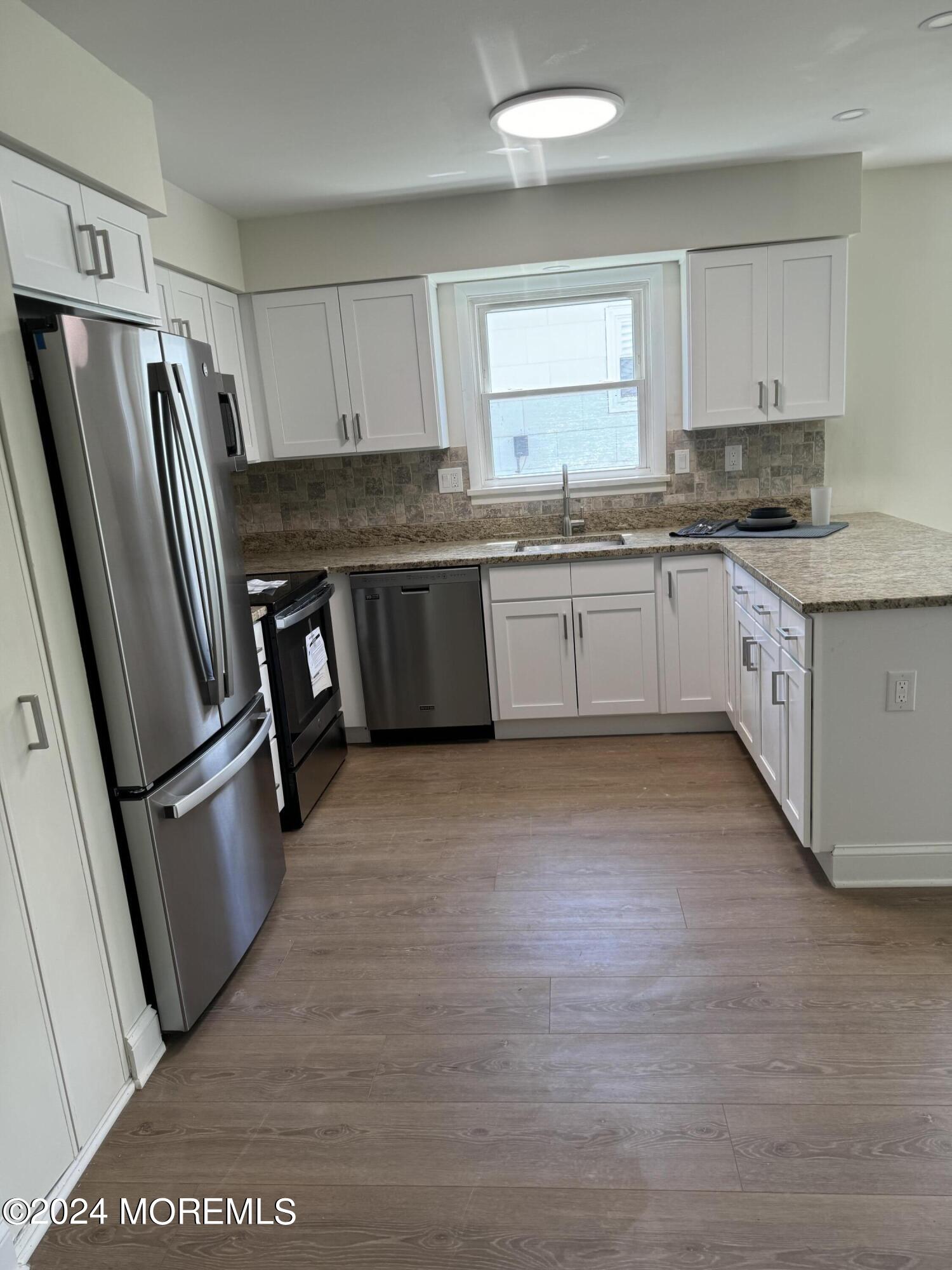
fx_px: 880
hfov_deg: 56.8
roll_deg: +4.1
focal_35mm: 24
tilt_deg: -13.6
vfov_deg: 71.6
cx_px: 476
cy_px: 635
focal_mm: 6.76
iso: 100
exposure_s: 1/120
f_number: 1.78
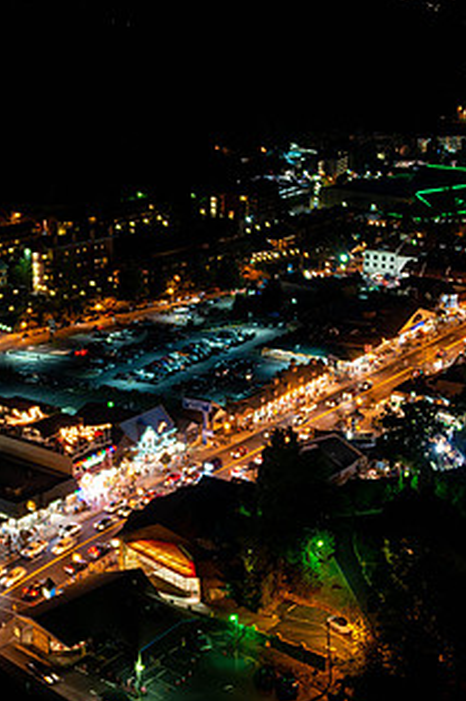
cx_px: 55
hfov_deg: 25.7
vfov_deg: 38.8
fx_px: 992
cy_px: 416
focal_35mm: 51
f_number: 3.5
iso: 400
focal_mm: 28
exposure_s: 1/3
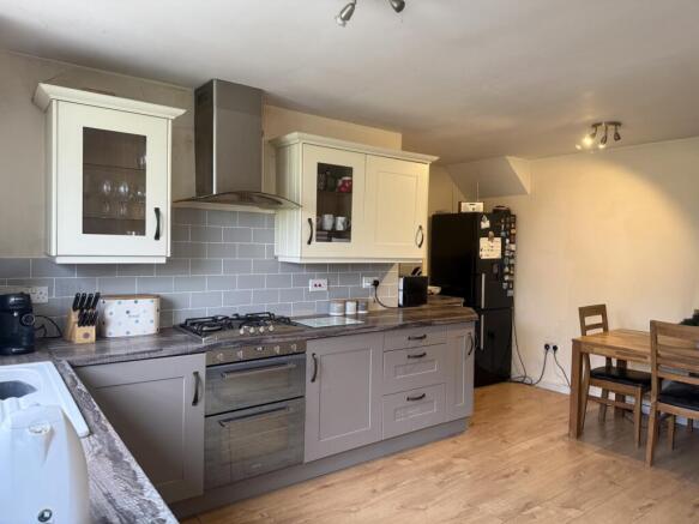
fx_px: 485
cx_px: 350
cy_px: 262
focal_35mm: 24
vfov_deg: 56.8
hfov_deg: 71.6
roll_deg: -1.7
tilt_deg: -0.7
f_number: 1.78
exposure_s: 1/50
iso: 200
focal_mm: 6.76
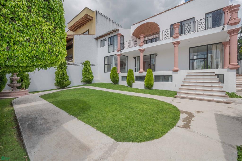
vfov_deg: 81.1
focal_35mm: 14
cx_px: 121
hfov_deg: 104.3
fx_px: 94
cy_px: 80
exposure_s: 1/125
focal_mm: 14
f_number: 22
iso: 400
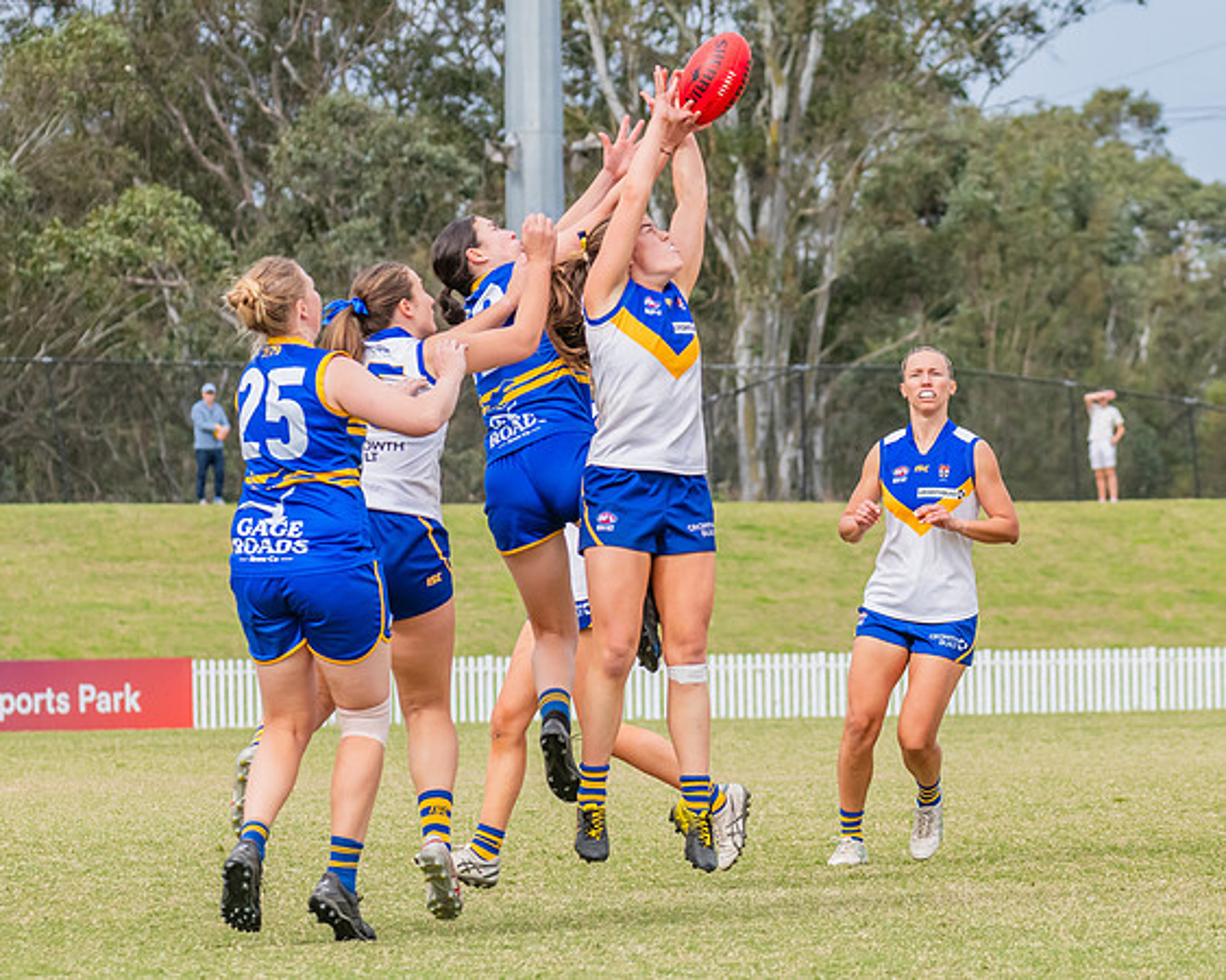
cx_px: 885
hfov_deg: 7.1
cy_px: 446
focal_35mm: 272
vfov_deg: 5.7
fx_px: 9851
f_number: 9
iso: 800
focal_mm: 170
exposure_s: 1/1250
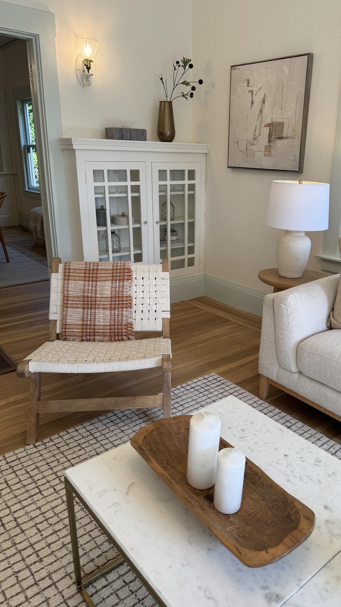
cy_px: 302
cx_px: 207
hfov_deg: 42.7
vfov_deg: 69.9
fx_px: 434
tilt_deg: -19.0
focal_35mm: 27
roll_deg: +0.1
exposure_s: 1/181
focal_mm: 6.76
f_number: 1.78
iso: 64
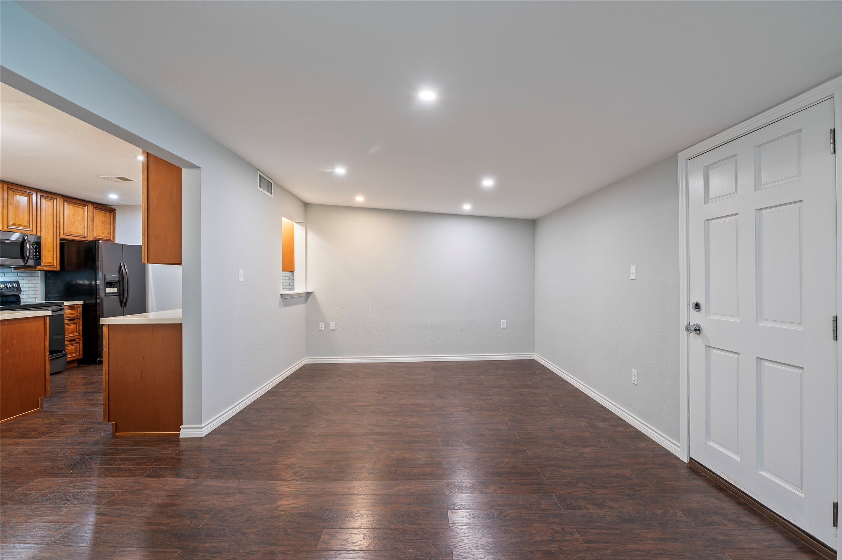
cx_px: 421
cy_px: 280
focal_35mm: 15
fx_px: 351
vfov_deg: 77.2
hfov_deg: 100.4
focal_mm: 15
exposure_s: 1/1.67
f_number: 6.3
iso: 125
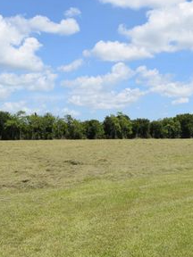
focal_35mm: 45
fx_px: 335
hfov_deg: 31.5
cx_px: 148
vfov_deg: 42.1
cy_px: 137
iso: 200
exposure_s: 1/400
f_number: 10
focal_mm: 18
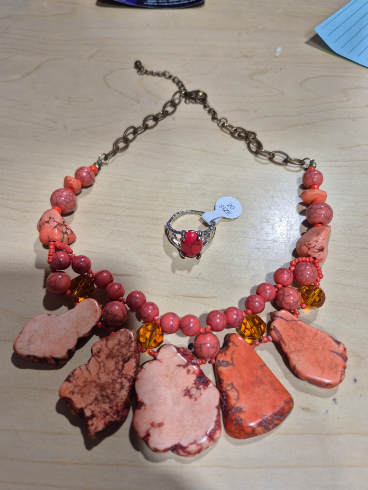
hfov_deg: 58.9
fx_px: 326
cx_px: 184
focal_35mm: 23
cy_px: 245
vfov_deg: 73.9
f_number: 1.8
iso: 80
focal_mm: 5.4
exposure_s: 1/120
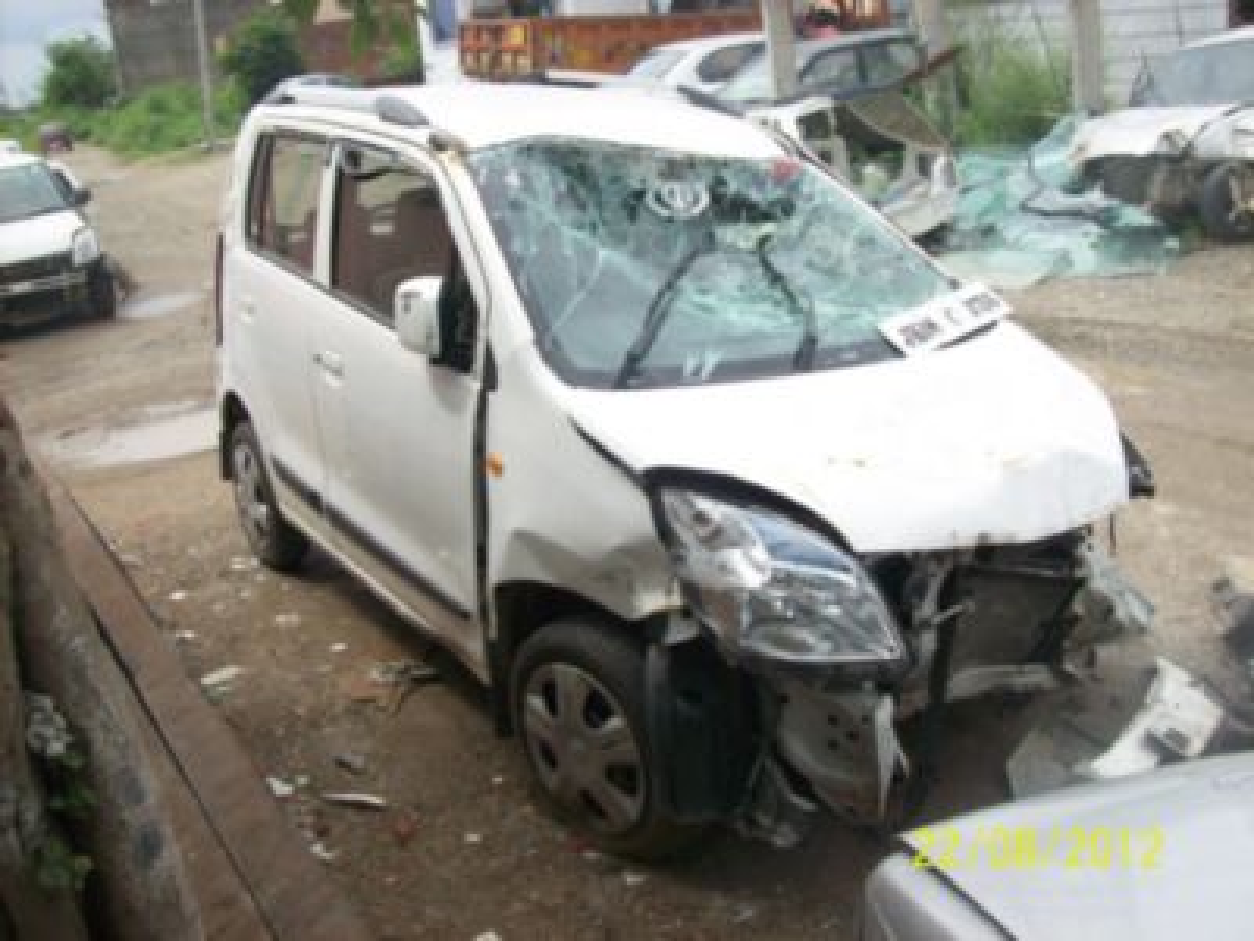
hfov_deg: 51.4
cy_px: 470
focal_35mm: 36
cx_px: 627
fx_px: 1304
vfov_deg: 39.7
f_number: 4.8
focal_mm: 6
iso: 80
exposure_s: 1/353
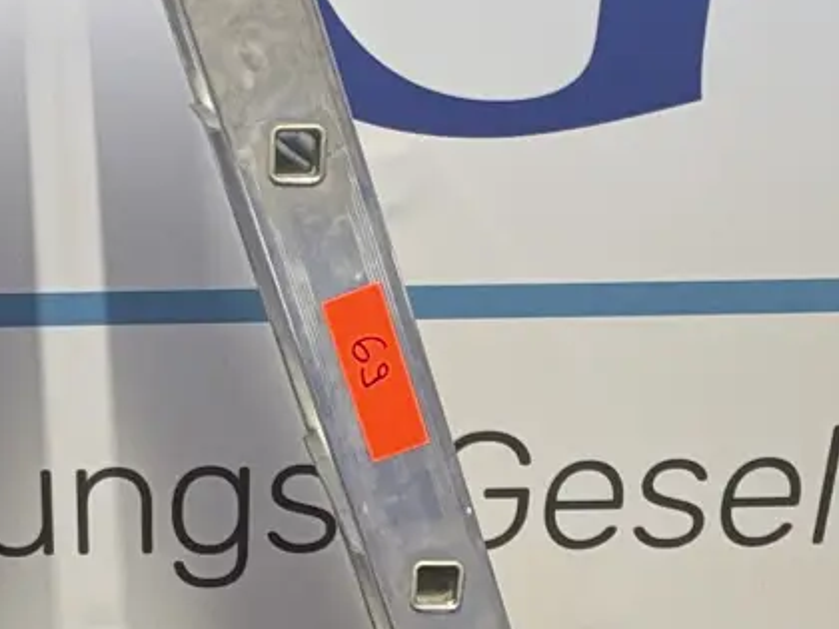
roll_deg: +1.3
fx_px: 1551
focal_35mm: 64
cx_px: 96
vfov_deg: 21.9
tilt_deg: -17.0
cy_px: 661
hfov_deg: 29.1
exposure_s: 1/50
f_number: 2.2
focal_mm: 2.22
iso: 160
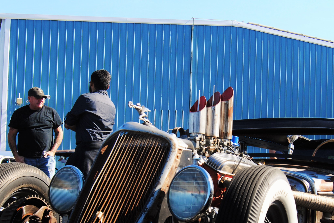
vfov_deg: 20.8
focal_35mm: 65
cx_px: 206
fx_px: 603
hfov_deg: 30.8
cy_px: 166
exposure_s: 1/200
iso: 100
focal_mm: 23
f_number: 7.1
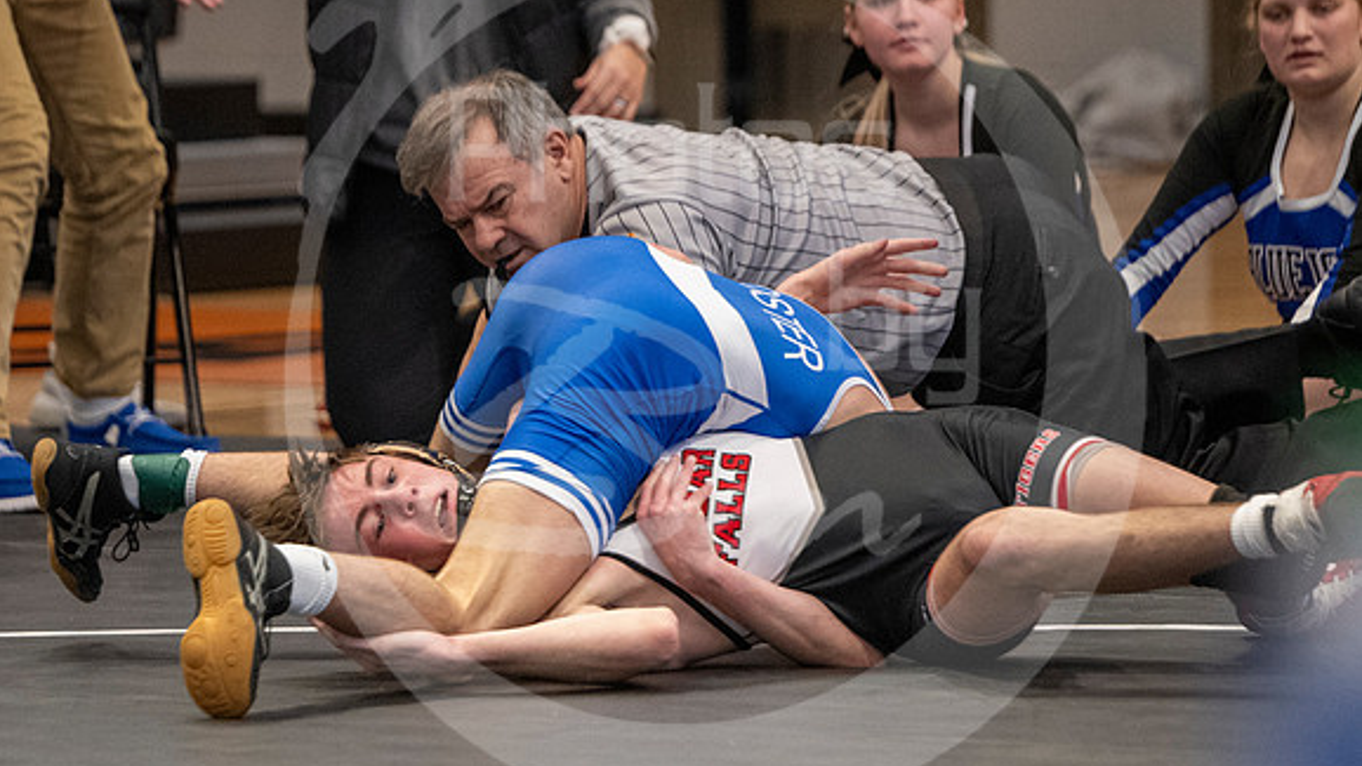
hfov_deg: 5.5
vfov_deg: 3.1
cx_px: 446
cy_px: 785
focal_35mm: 391
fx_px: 14120
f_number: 2.8
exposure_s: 1/1000
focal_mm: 175
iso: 3200
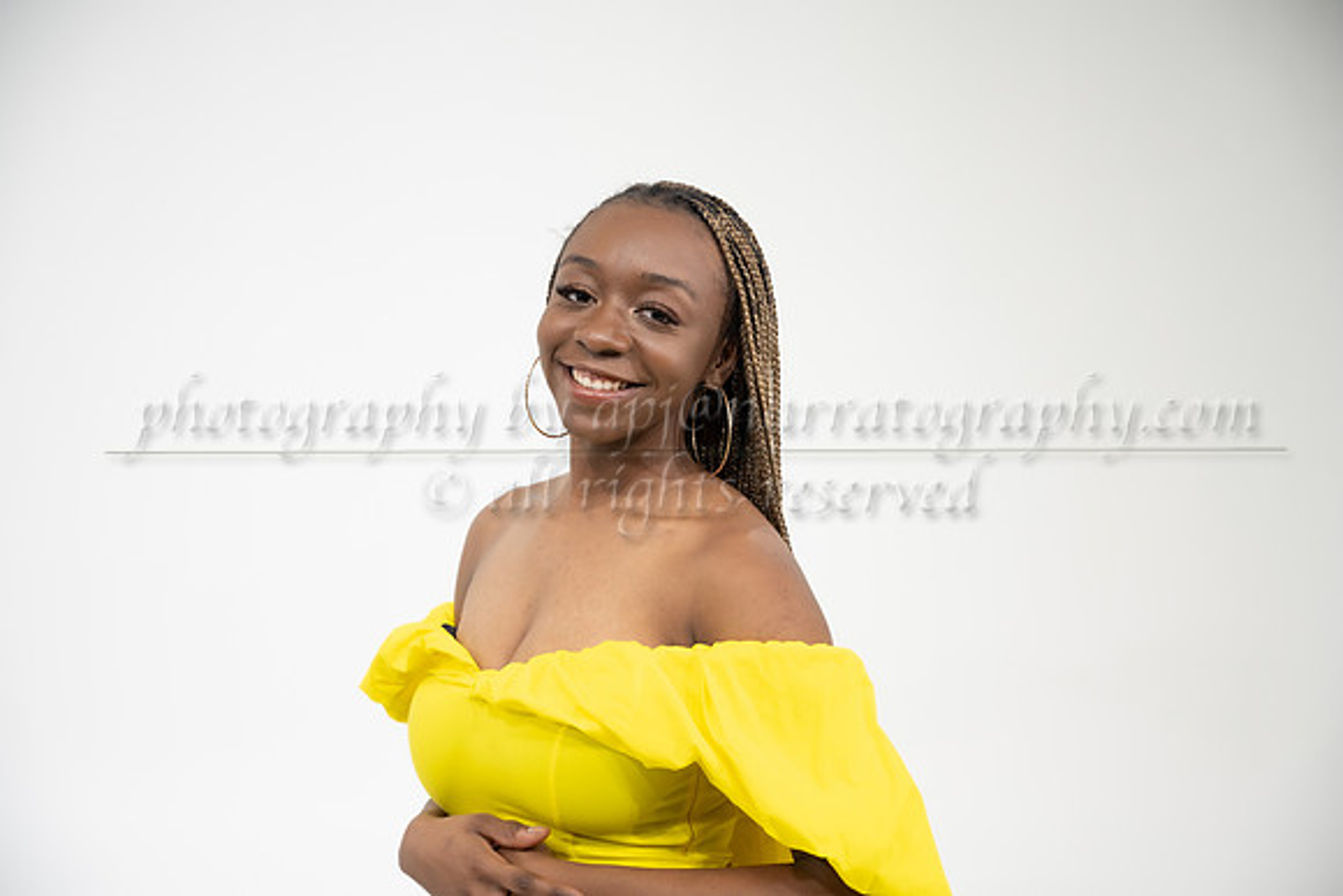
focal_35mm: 63
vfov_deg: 21.6
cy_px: 448
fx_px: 2351
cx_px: 672
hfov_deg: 31.9
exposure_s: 1/250
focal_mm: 63
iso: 400
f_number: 4
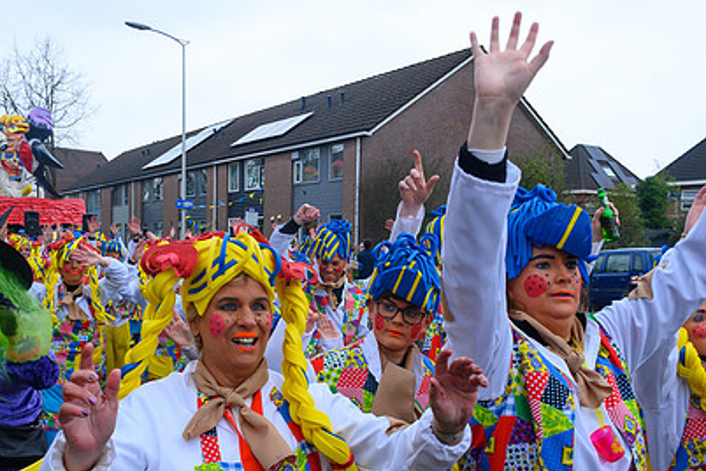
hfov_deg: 49.6
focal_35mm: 39
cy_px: 284
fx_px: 765
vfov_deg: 34.1
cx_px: 349
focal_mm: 18
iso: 400
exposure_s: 1/400
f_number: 5
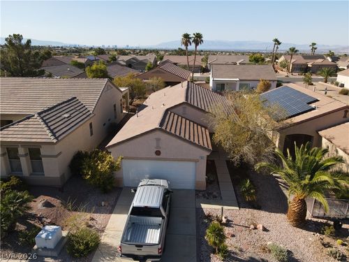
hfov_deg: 71.6
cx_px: 174
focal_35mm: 24
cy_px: 131
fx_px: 242
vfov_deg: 56.8
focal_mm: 4.5
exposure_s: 1/30
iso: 100
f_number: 2.8
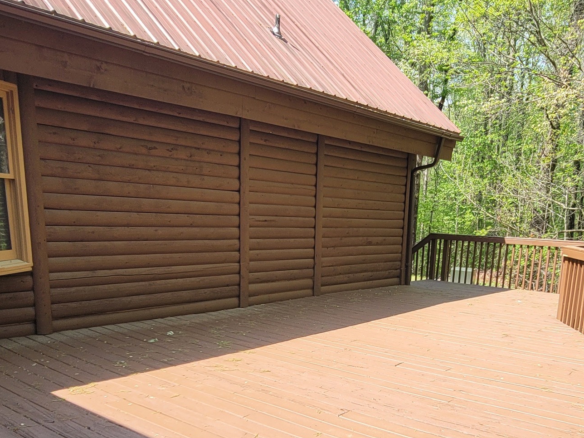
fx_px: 523
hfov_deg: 57.8
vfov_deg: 43.3
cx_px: 354
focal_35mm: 31
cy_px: 352
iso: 64
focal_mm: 2.2
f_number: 2.2
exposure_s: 1/553
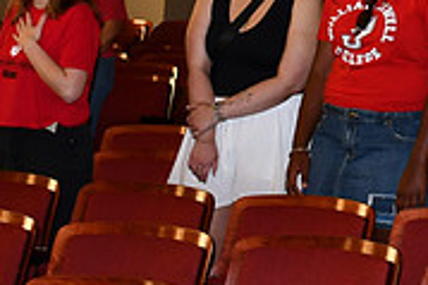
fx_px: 1615
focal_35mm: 136
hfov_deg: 14.5
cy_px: -12
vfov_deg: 10.0
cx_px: 540
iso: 500
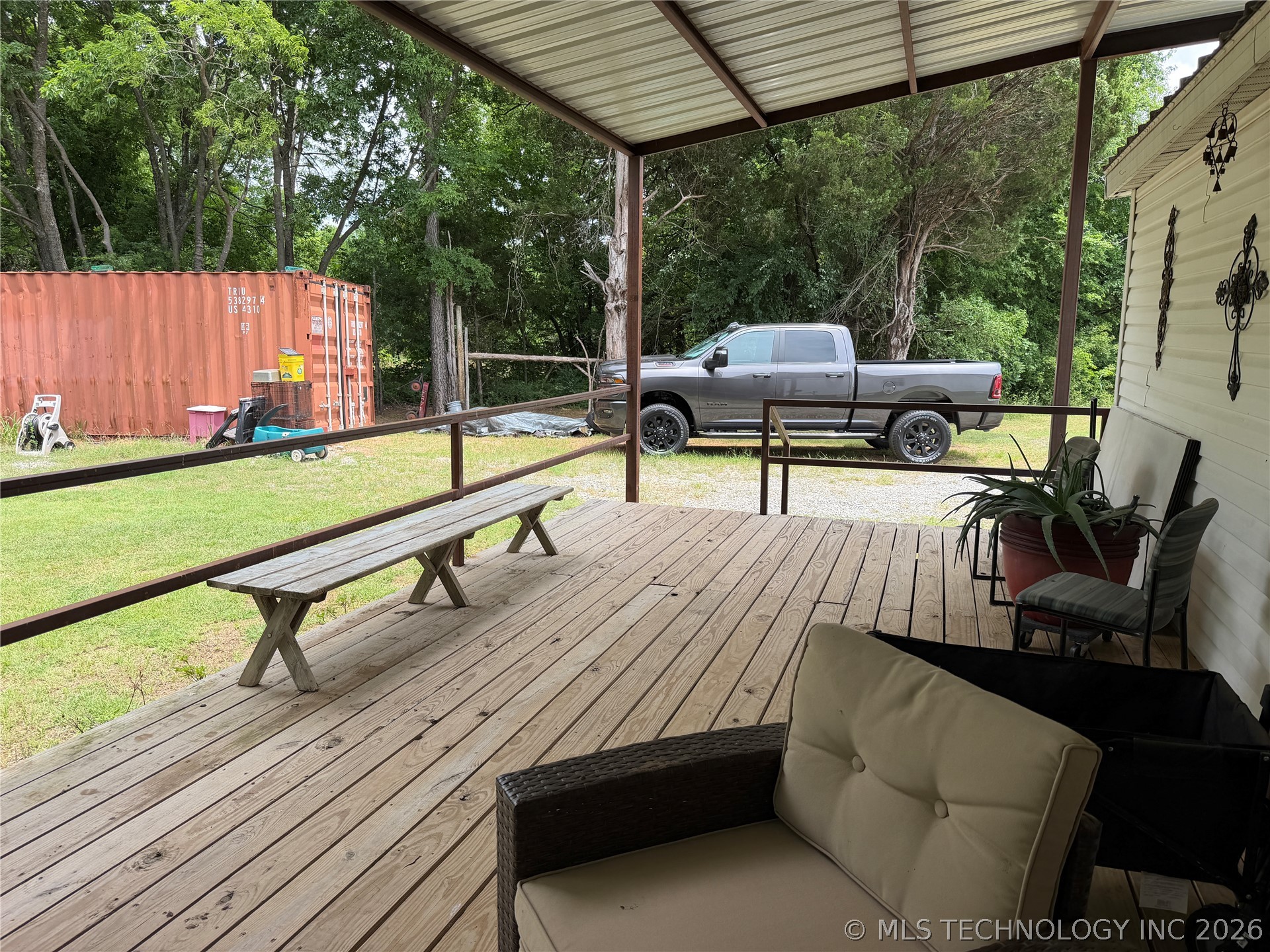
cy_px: 476
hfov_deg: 71.6
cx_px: 635
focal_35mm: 24
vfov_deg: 56.8
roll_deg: +0.0
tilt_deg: -9.6
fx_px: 881
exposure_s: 1/1106
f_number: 1.78
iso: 80
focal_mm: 6.76
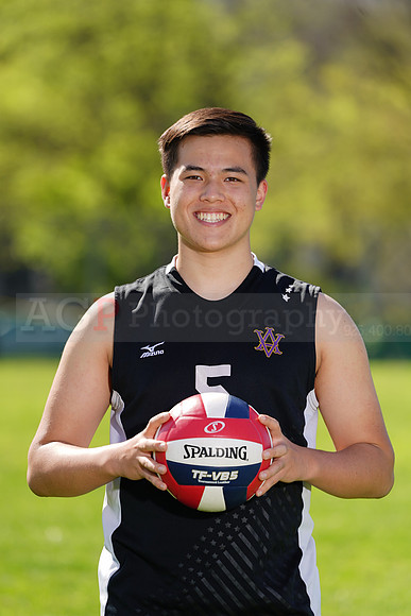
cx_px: 206
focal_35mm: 327
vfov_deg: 6.3
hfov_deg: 4.2
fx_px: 5596
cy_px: 308
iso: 64
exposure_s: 1/200
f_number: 6.3
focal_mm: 327
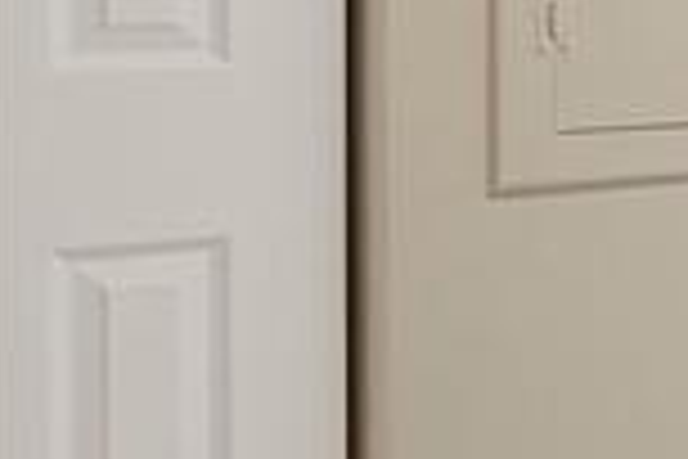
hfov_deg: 12.3
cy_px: -56
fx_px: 2045
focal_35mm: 107
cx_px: 1889
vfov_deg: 12.6
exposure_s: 1/6
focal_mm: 16
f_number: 8
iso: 800
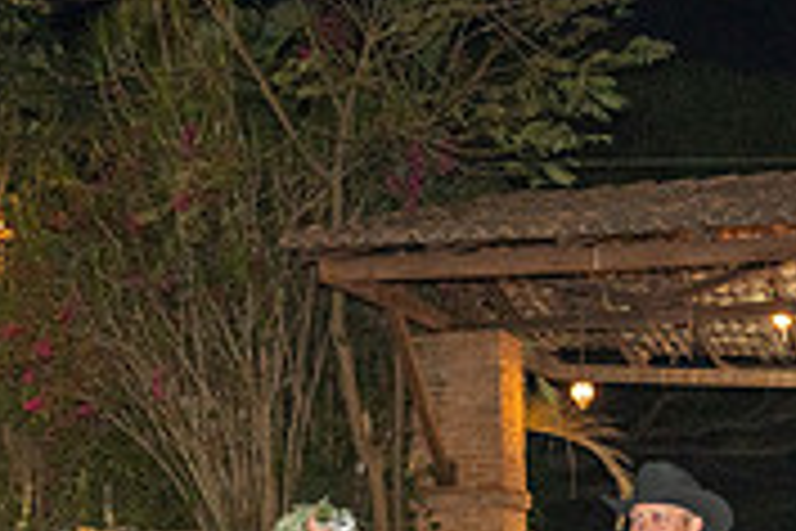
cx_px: 450
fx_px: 2034
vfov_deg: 13.7
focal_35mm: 92
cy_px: 866
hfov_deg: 22.1
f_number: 4
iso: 2000
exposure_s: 1/160
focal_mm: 28
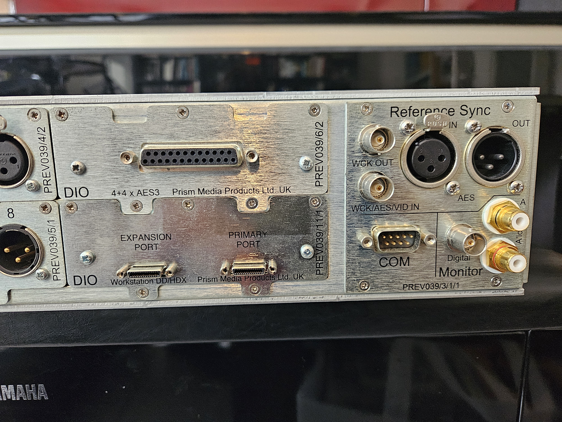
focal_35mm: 23
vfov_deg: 58.9
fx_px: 373
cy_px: 211
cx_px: 281
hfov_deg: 73.9
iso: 800
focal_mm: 5.4
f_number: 1.8
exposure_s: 1/100
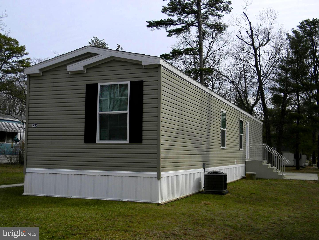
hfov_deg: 45.8
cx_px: 160
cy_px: 120
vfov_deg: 35.1
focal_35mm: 41
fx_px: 378
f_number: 7.6
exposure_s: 1/242
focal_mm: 7.3
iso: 80
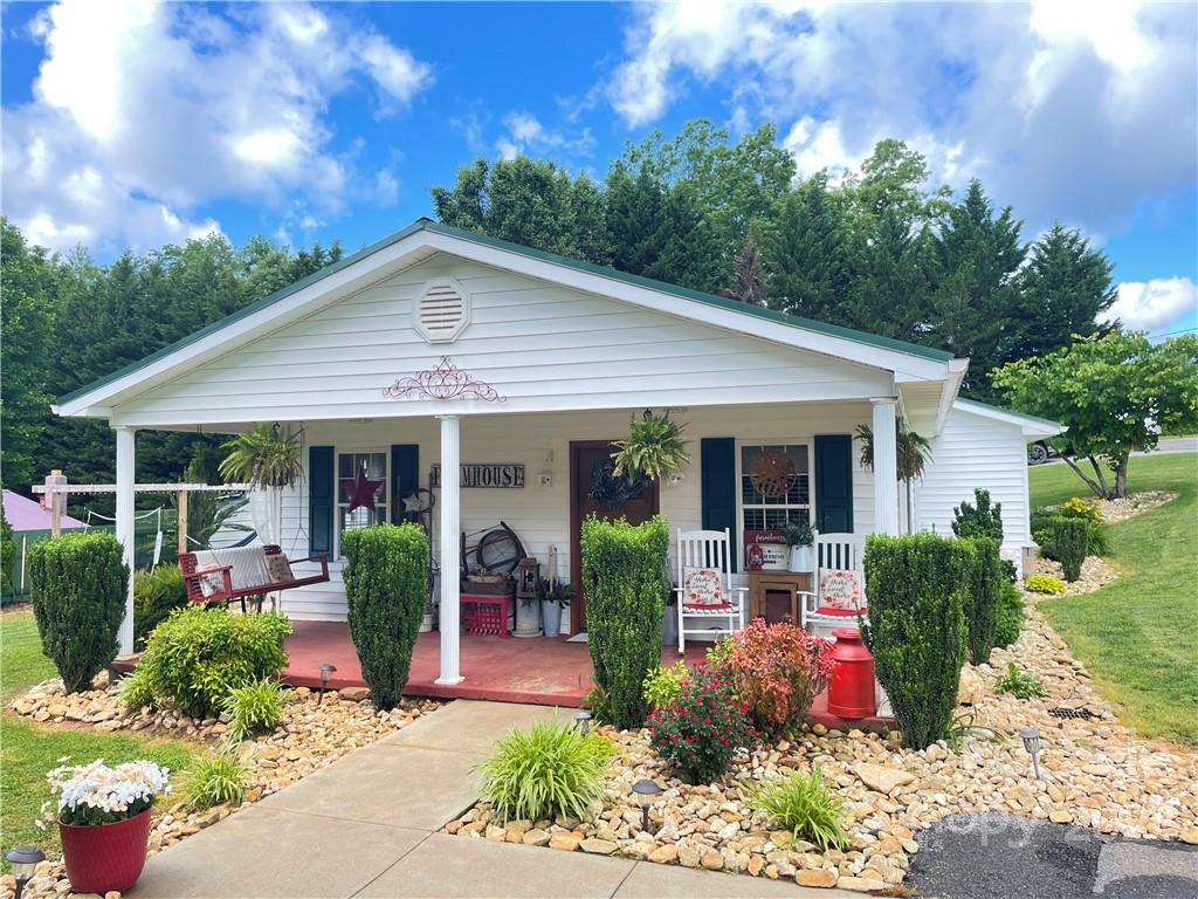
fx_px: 900
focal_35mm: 26
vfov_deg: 53.1
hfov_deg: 67.3
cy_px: 450
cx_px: 599
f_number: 1.6
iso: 32
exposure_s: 1/396
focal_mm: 4.2
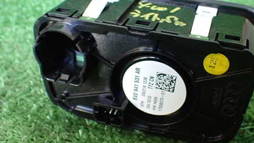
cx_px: 153
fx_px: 317
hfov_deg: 43.5
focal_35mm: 47
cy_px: 63
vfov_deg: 25.5
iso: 800
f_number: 2.3
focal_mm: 5.4
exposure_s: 1/100
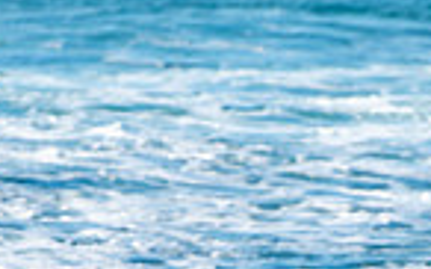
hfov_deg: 1.7
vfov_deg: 1.1
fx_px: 14261
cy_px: 427
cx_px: 269
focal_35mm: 1215
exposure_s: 1/1250
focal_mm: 200
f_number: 3.2
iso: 100
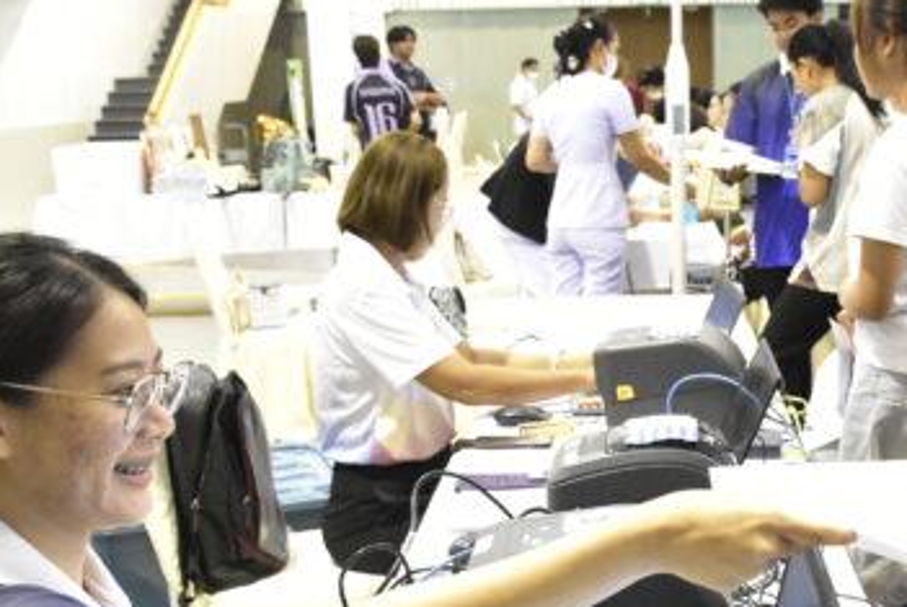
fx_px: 1488
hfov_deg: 33.1
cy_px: 409
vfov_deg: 23.0
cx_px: 700
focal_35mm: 59
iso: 6400
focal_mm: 18
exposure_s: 1/160
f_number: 4.5
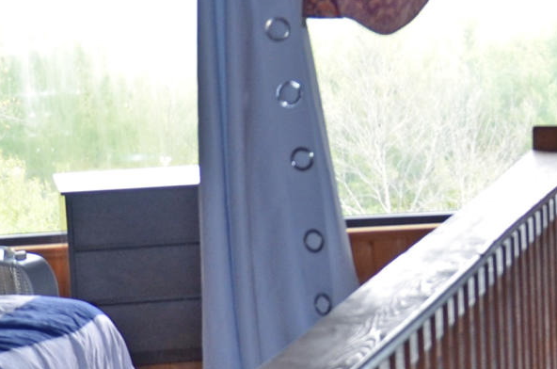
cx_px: 672
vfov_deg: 8.5
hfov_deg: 12.6
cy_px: 372
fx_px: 2463
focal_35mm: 160
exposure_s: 1/125
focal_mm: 21
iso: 400
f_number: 3.8
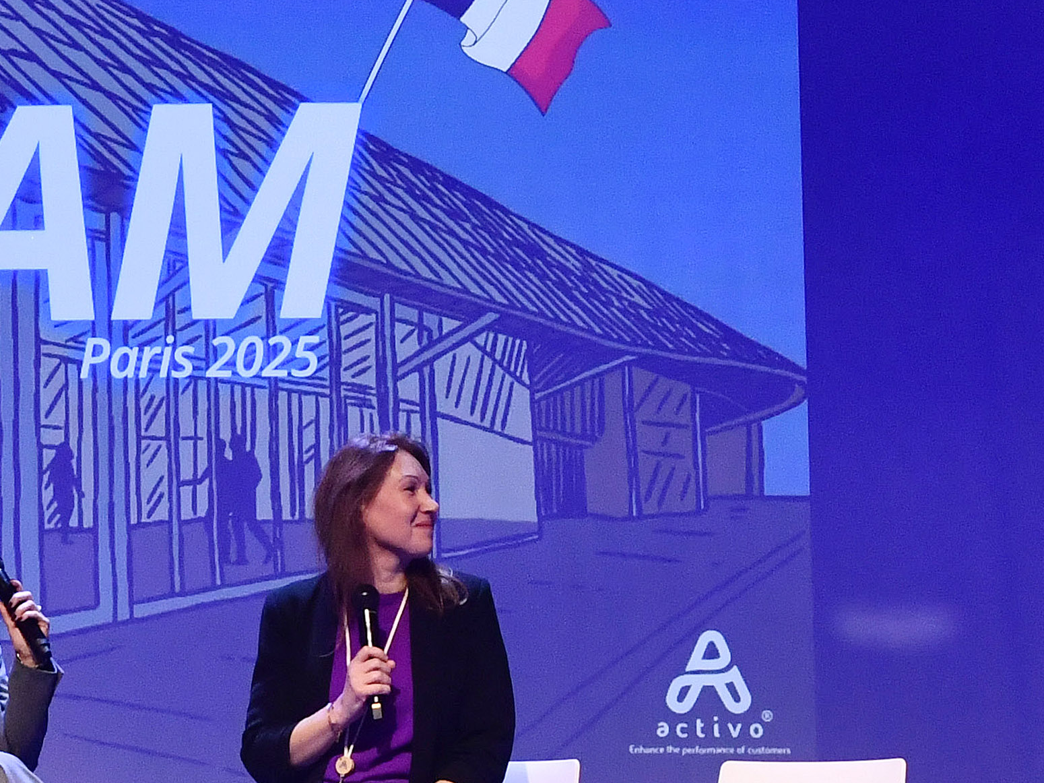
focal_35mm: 114
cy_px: 825
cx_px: 248
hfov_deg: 17.2
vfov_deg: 12.8
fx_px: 3438
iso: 1600
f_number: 6.3
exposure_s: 1/100
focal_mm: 22
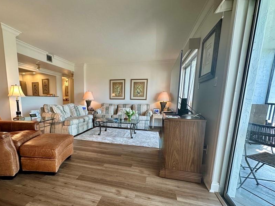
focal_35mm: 18
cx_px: 113
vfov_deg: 71.0
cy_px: 121
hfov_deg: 86.9
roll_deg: -0.4
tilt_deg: -8.7
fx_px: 143
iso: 160
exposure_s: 1/120
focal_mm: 2.22
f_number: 2.2
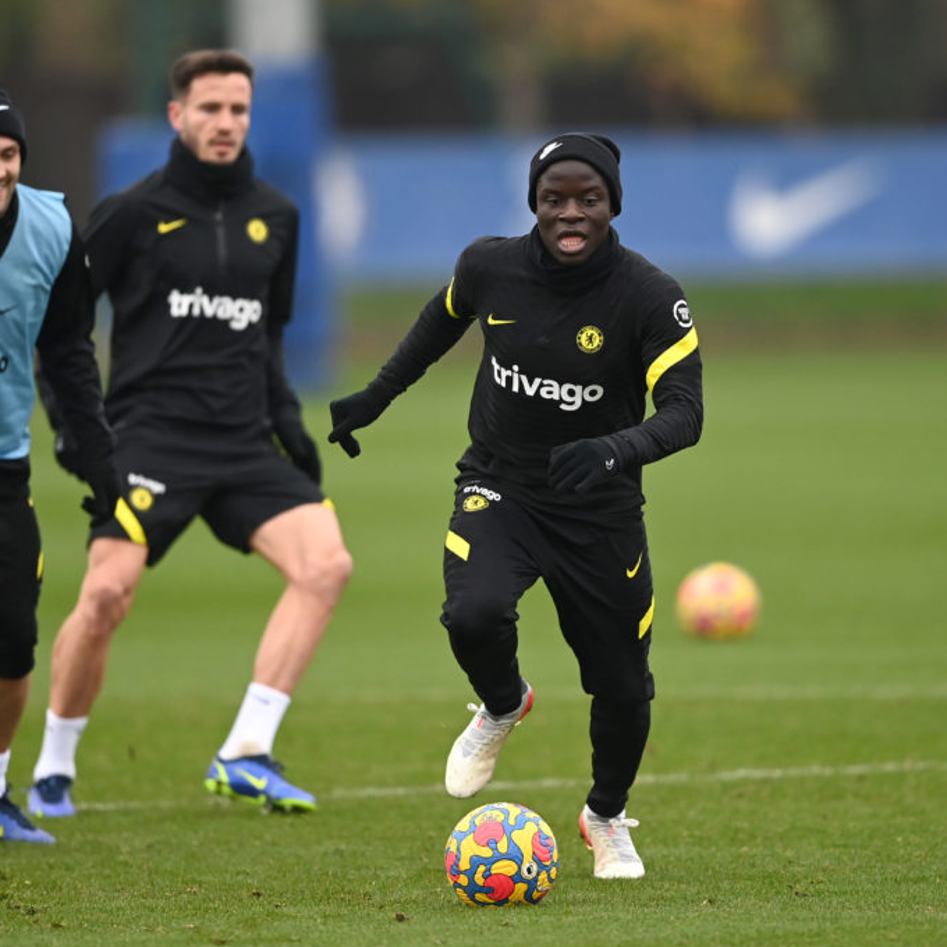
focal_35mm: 512
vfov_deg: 3.4
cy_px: 474
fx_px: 15847
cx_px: 386
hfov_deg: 3.4
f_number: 2.8
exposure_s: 1/1600
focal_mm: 400
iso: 1600
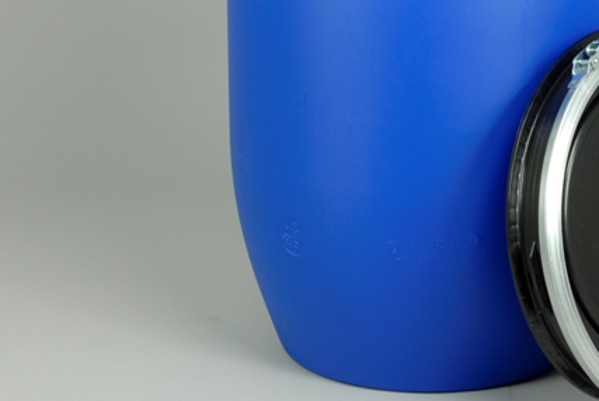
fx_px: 2982
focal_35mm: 179
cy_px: 32
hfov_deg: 11.4
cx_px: 438
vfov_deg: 7.7
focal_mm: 50
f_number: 13
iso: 200
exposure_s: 1/1.6
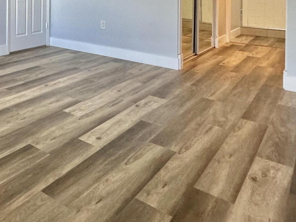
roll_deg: +1.8
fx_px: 299
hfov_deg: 44.8
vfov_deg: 35.2
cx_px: 1
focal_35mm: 35
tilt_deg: -0.1
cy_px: -19
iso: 100
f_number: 2.2
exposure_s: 1/120
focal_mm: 2.22
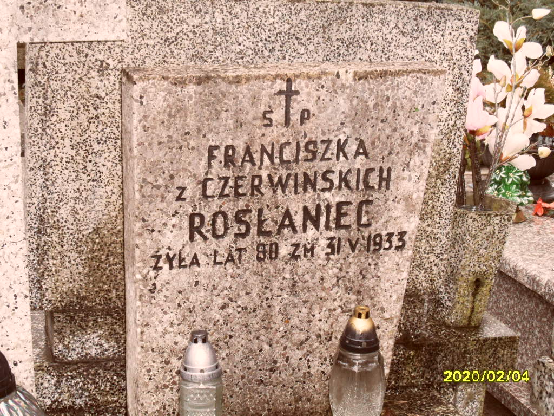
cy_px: 208
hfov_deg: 32.2
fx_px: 960
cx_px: 277
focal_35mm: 60
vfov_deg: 24.4
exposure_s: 1/45
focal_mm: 10.3
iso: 320
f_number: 4
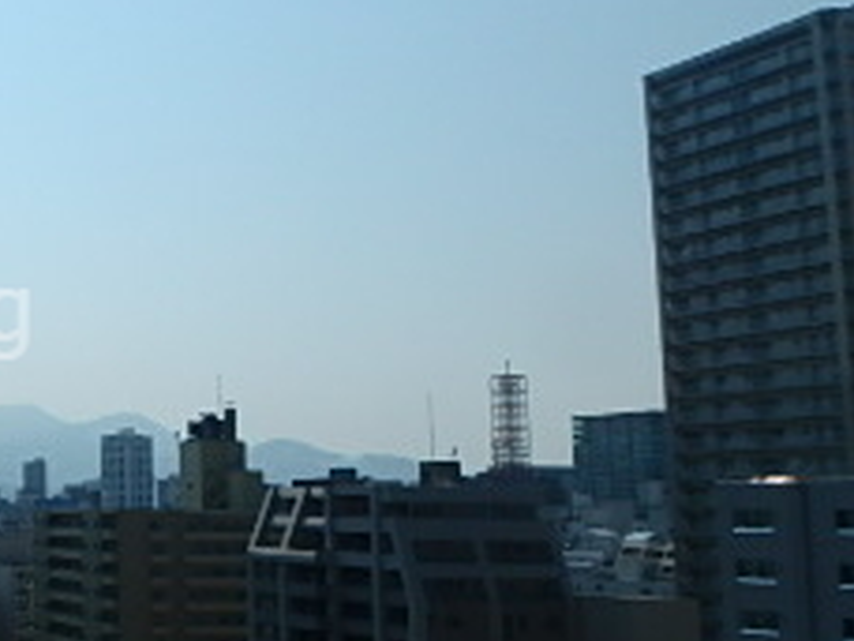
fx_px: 1456
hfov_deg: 28.0
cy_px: 315
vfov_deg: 24.8
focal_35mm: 59
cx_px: -206
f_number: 6
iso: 125
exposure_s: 1/1600
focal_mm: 3.7
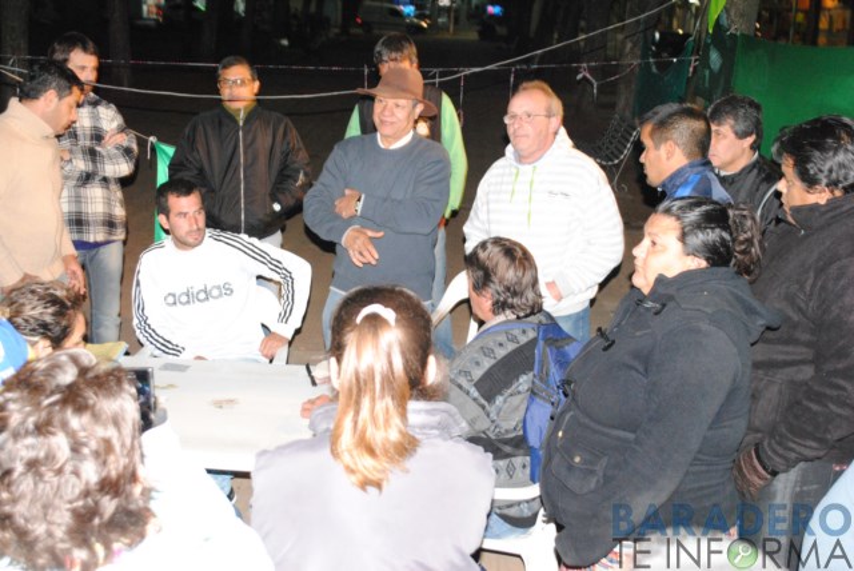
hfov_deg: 41.1
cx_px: 427
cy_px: 286
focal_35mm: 48
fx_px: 1140
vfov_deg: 28.1
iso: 1600
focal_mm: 32
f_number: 5.6
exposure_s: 1/50
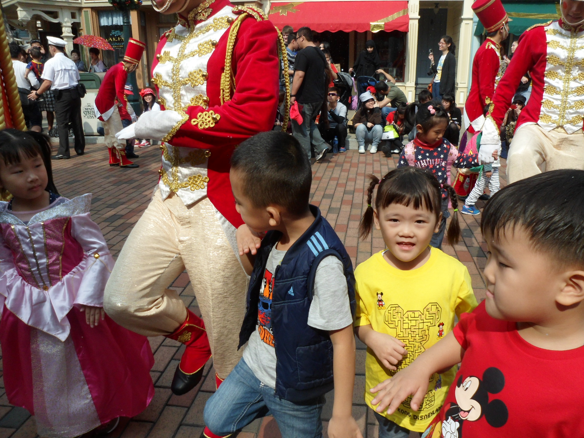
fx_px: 472
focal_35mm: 28
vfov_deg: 49.7
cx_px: 308
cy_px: 226
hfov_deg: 63.4
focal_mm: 4.9
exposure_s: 1/1000
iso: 80
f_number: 3.3
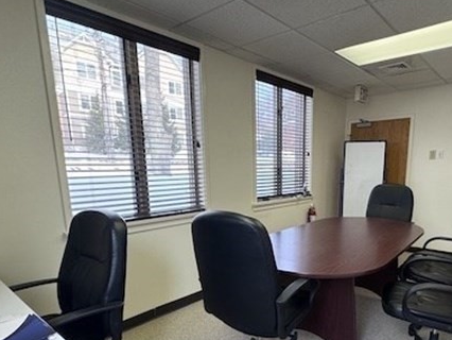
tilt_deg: -11.5
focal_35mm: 21
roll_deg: +0.5
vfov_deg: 62.5
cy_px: 216
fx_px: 274
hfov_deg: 75.8
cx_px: 310
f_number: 2.2
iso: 125
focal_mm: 2.22
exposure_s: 1/120
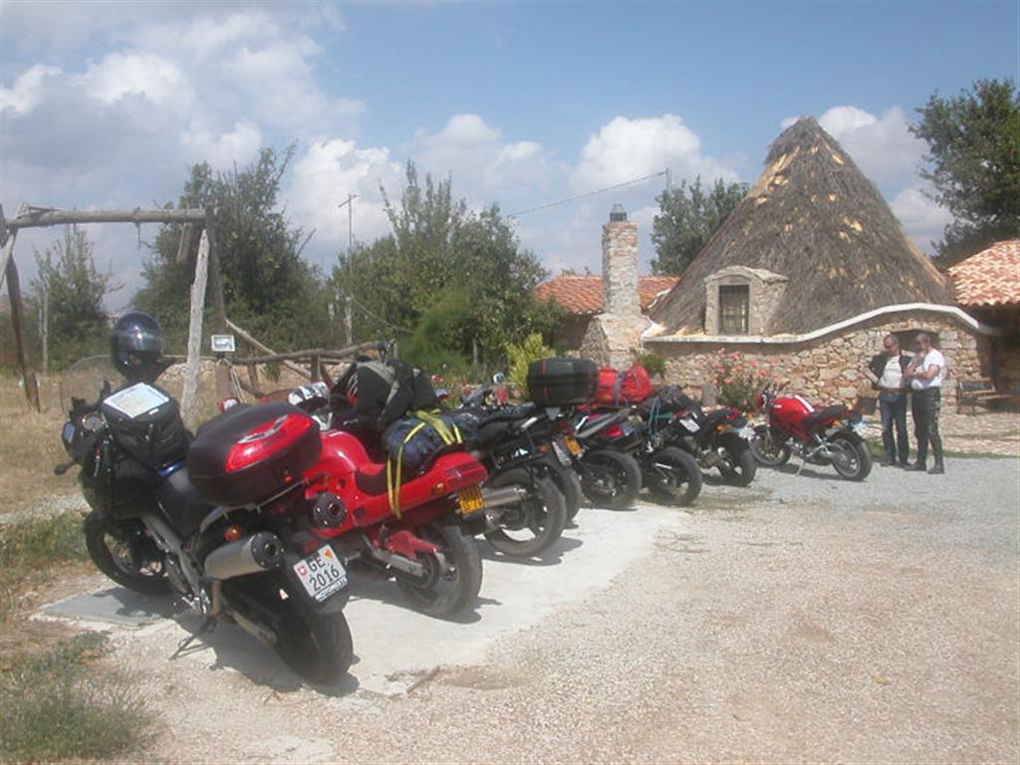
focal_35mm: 37
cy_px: 382
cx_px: 510
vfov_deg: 38.7
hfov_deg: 50.1
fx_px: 1090
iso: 100
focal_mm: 5.6
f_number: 4.5
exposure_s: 1/805
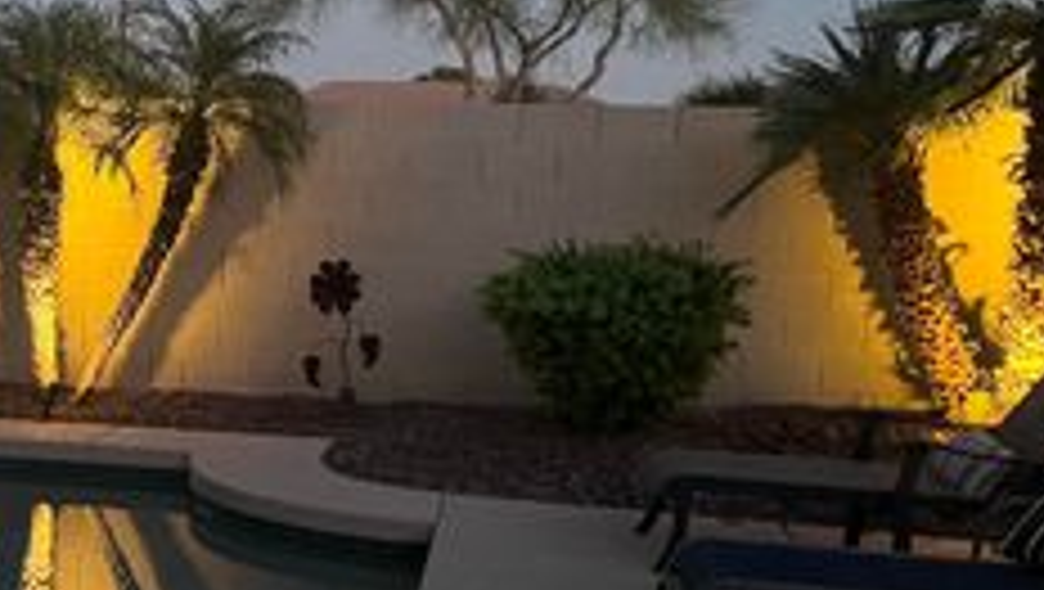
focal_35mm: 61
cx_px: 112
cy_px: 399
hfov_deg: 32.7
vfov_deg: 19.7
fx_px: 1690
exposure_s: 1/30
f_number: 1.6
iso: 800
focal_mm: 5.1
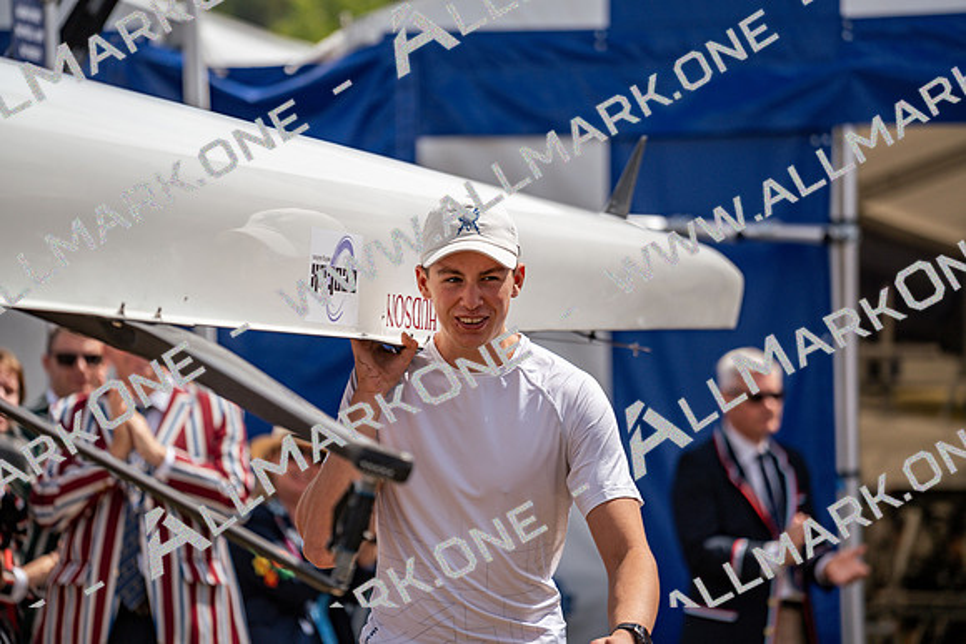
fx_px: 5368
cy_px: 322
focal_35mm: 200
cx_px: 483
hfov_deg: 10.3
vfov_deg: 6.9
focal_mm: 200
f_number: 4
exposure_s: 1/2500
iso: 100
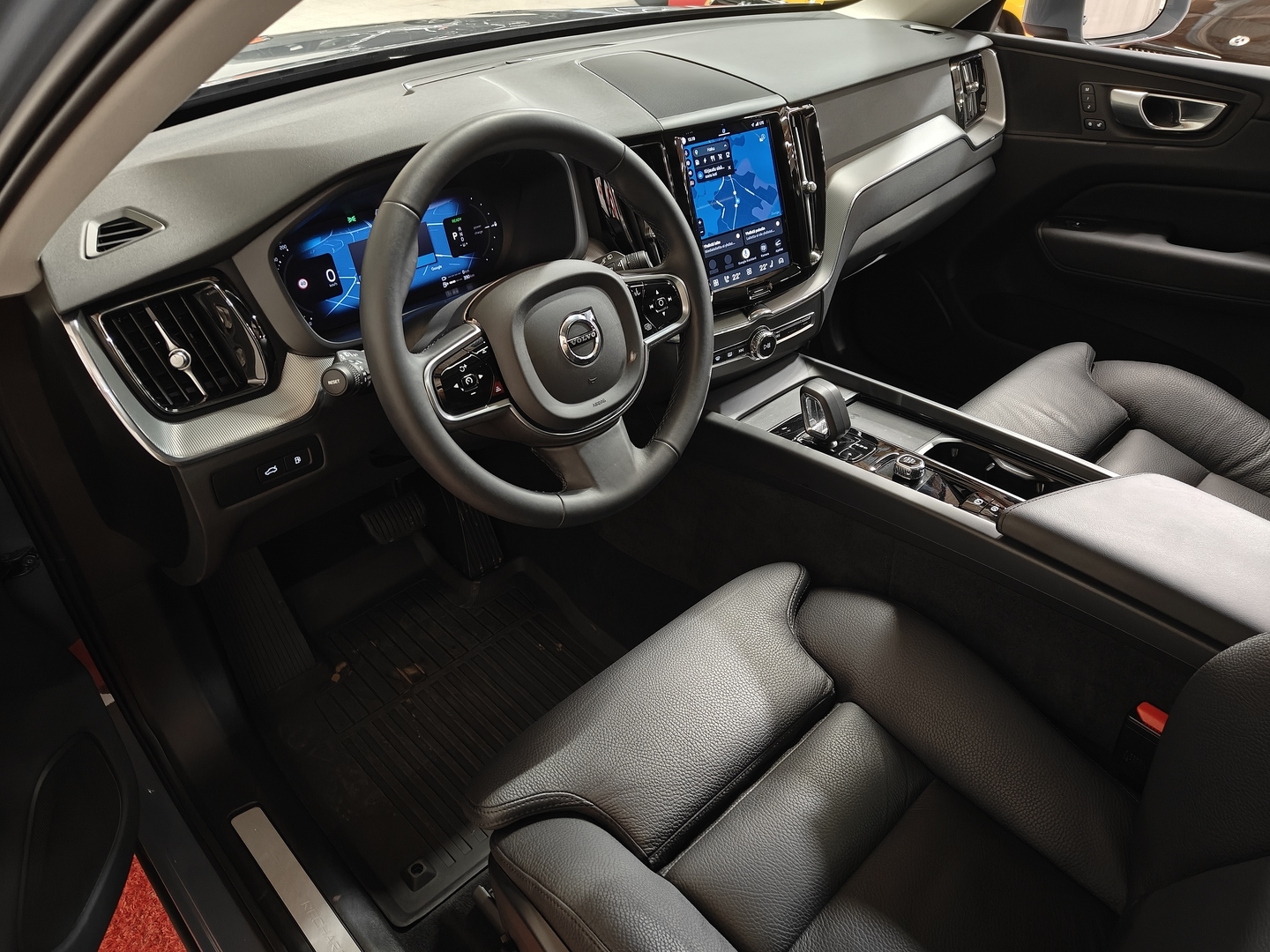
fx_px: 881
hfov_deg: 71.6
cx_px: 635
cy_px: 476
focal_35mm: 24
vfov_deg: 56.8
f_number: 1.8
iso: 1600
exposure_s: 1/33
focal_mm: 5.59
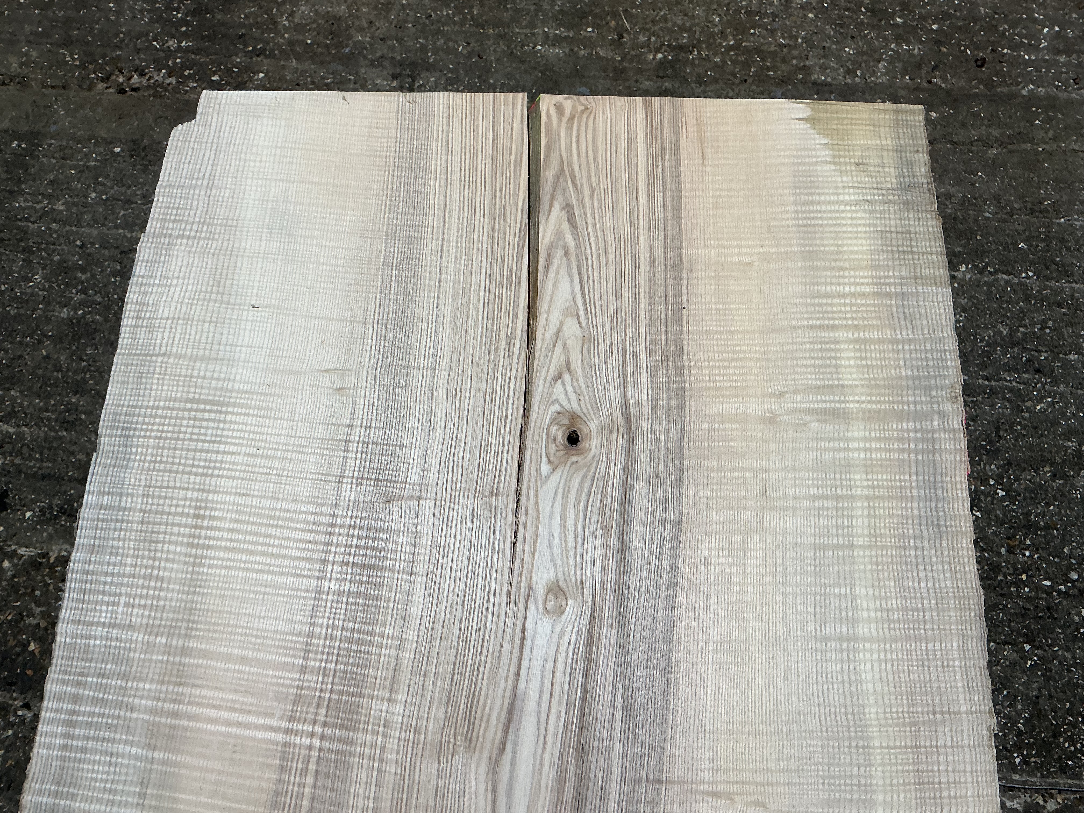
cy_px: 406
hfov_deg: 61.7
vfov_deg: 48.2
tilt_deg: -68.1
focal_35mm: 29
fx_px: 908
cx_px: 542
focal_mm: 3
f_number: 1.8
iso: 64
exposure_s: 1/100
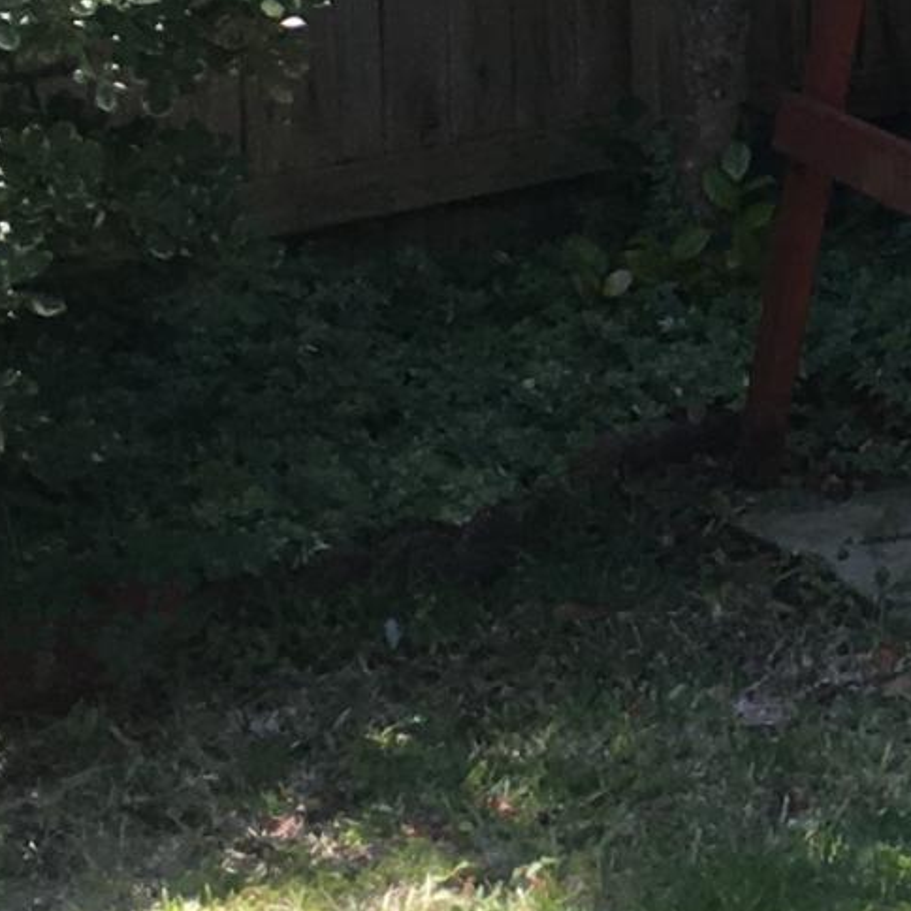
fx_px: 4734
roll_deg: +0.1
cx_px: 1897
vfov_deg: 10.8
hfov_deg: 10.1
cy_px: -177
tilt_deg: -3.2
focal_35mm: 159
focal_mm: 4.15
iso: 25
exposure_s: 1/466
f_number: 2.2
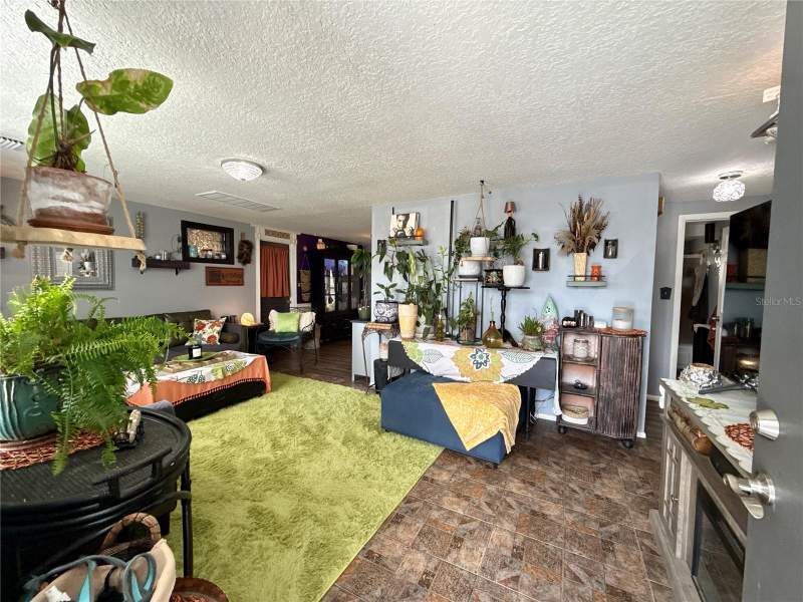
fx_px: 325
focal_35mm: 14
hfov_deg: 102.1
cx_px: 402
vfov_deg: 85.7
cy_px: 301
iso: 200
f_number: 2.2
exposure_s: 1/120
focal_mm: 2.22
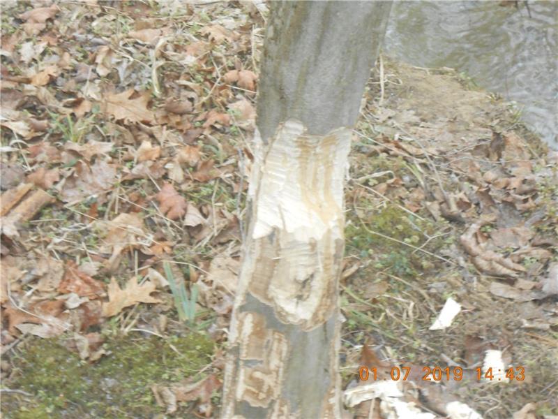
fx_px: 1693
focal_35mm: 105
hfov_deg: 18.7
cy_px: 210
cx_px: 279
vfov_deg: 14.1
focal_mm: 18.7
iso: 200
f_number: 5
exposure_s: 1/60
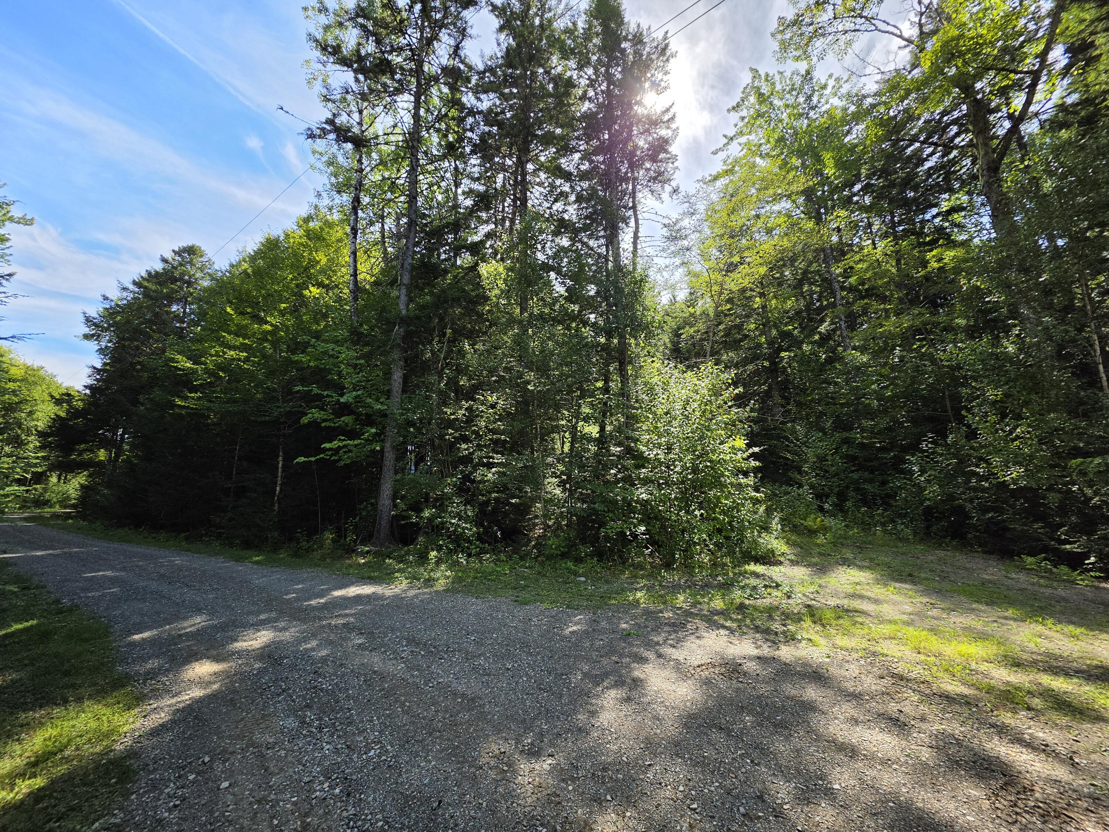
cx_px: 554
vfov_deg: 89.9
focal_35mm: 13
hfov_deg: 106.2
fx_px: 416
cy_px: 416
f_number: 1.9
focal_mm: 2.2
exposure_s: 1/1242
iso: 32
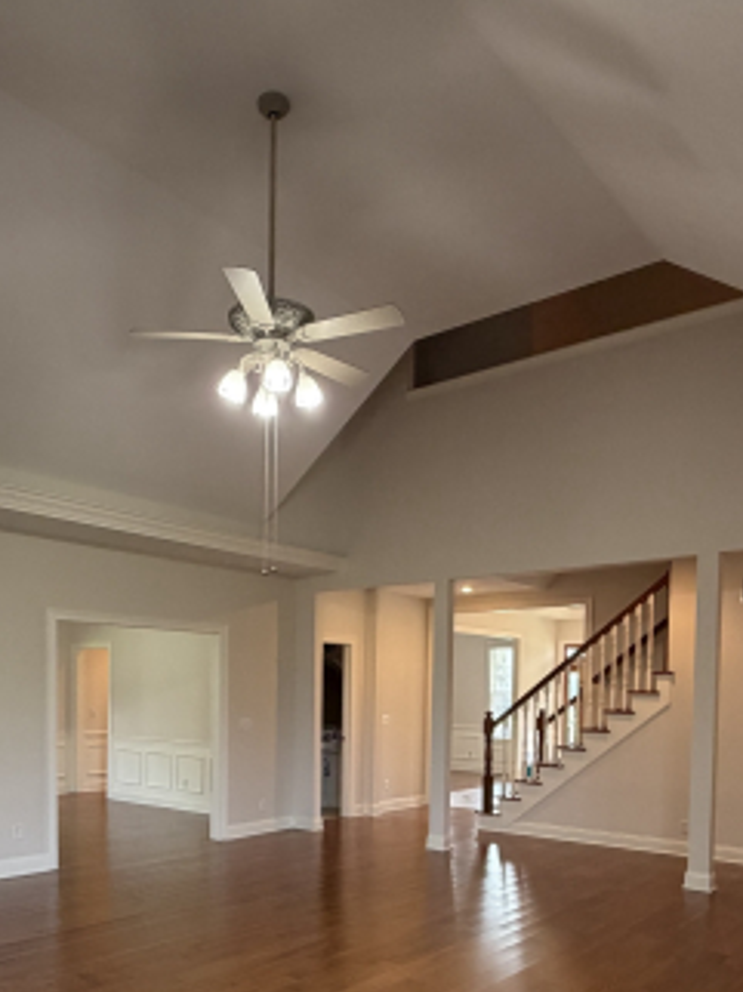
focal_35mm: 29
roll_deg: +0.8
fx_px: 831
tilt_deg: -2.2
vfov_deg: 58.9
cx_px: 338
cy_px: 727
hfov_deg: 48.1
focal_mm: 2.22
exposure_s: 1/120
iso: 320
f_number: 2.2
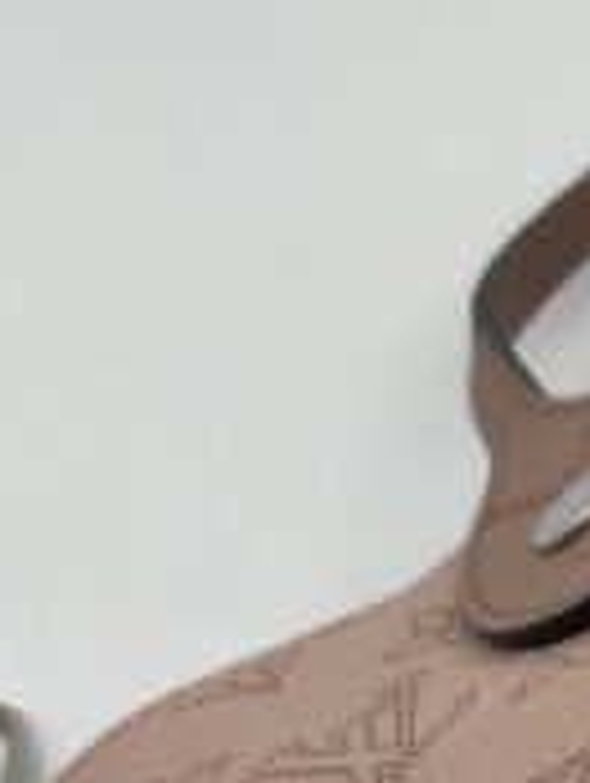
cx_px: 1392
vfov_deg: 12.7
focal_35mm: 153
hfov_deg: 8.8
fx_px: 3469
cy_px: 783
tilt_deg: -46.9
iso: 50
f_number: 1.5
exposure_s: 1/398
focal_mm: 5.7
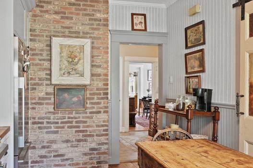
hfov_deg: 59.8
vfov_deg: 42.2
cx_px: 100
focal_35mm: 31
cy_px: 92
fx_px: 218
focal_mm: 16
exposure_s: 1/2
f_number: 8
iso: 800
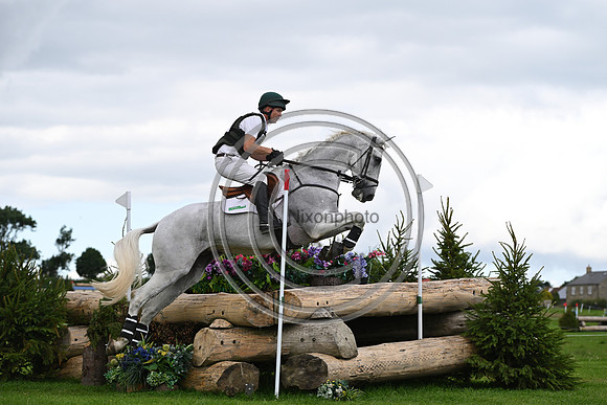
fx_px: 1956
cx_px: 304
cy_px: 202
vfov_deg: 11.8
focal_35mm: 116
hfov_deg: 17.6
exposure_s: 1/1250
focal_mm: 116
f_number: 4.5
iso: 280
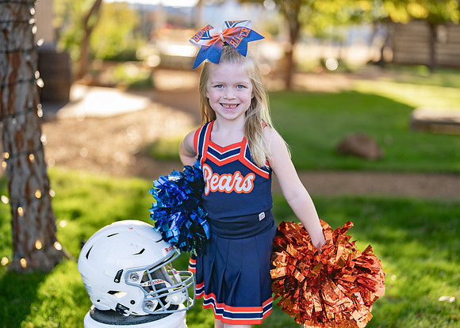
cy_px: 162
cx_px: 235
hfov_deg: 35.8
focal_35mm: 55
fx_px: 713
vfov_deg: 25.9
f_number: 1.2
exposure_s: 1/800
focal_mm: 50
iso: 100
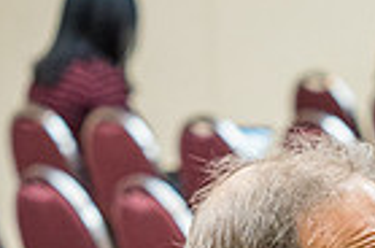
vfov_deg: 4.6
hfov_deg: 6.8
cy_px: 465
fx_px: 3045
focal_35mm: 293
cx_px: 734
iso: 3200
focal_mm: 70
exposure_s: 1/50
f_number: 3.5
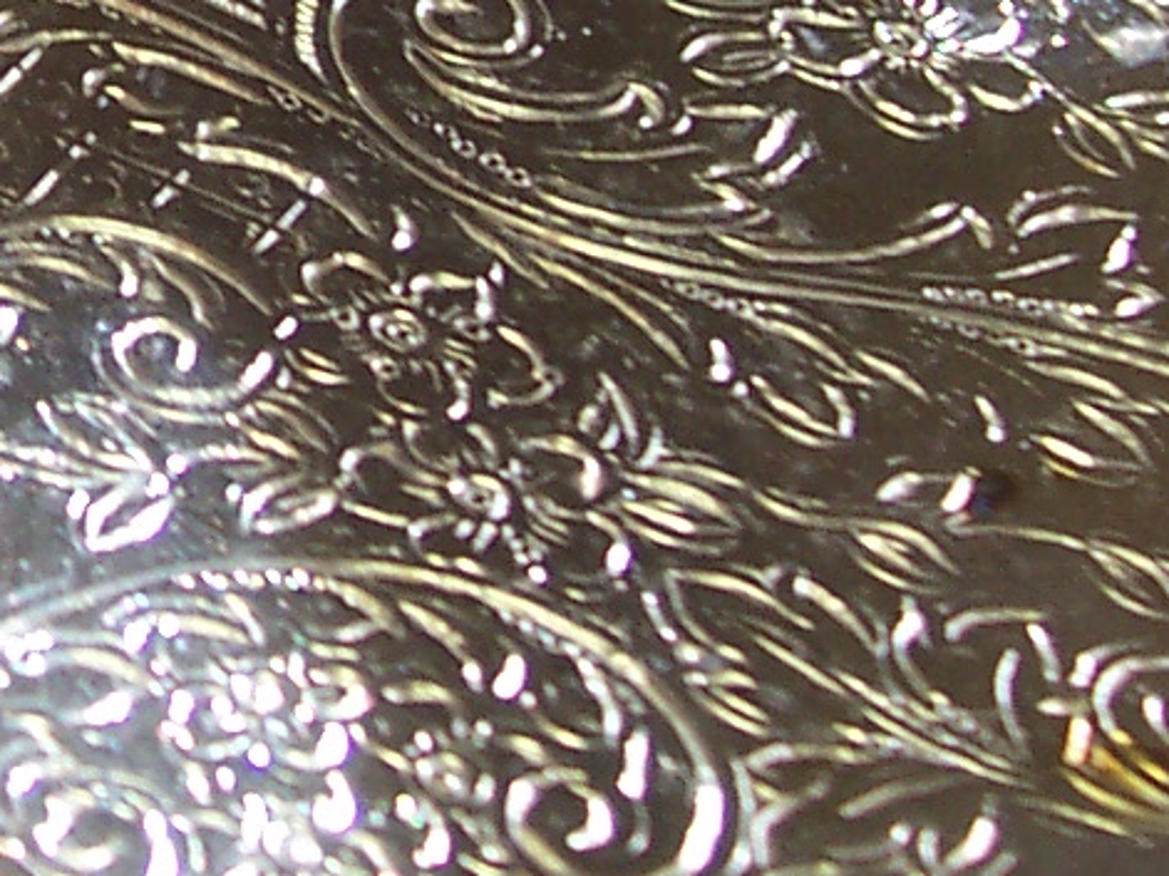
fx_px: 4389
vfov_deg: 11.3
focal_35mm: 130
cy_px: -52
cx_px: -104
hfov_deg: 14.8
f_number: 2.8
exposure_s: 1/90
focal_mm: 5.6
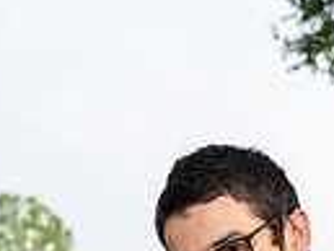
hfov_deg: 15.8
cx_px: 264
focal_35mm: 124
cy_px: 569
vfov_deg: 10.5
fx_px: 1198
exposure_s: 1/250
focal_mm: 37
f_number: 4
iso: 125
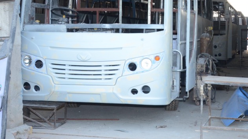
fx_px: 414
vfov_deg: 19.0
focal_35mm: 63
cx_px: 211
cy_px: 29
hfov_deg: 32.1
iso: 800
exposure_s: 1/125
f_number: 7.1
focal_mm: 21
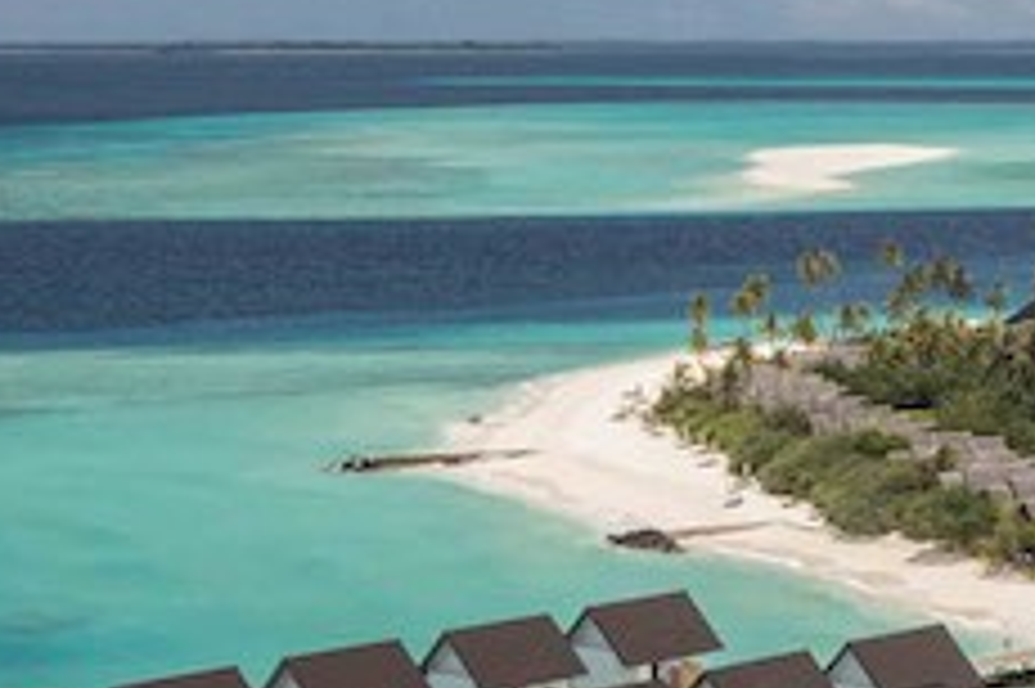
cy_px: 567
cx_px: 1264
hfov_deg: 16.1
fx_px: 3505
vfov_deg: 11.2
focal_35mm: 122
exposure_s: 1/100
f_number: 7.1
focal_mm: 10.26
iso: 200
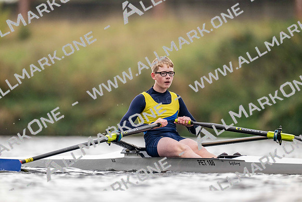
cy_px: 101
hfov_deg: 3.4
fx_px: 5034
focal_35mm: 600
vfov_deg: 2.3
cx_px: 151
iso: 2800
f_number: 4
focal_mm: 600
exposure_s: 1/2500
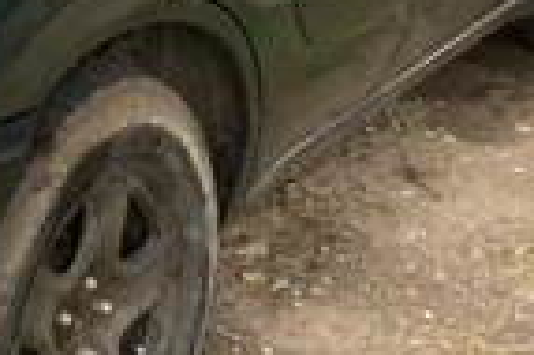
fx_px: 1808
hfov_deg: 15.8
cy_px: -138
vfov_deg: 10.9
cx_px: -187
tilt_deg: -14.1
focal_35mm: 122
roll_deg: +2.9
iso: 20
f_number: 1.8
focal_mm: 3.99
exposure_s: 1/121
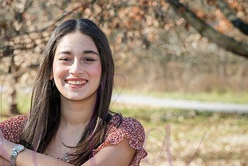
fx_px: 1316
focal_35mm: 191
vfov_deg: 7.2
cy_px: 88
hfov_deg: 10.7
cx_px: 70
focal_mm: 120
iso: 400
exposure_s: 1/500
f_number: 9
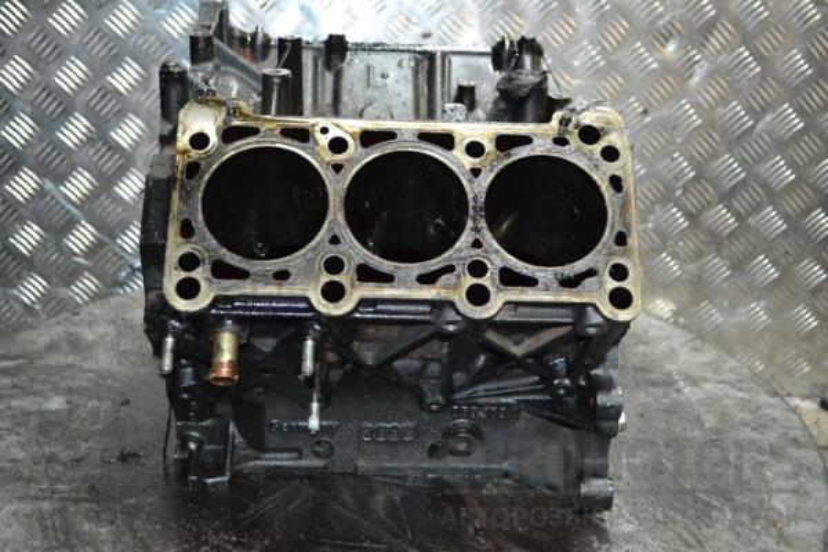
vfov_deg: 29.9
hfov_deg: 43.6
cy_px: 276
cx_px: 414
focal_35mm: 45
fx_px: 1035
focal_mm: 30
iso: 3200
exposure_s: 1/60
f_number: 4.5
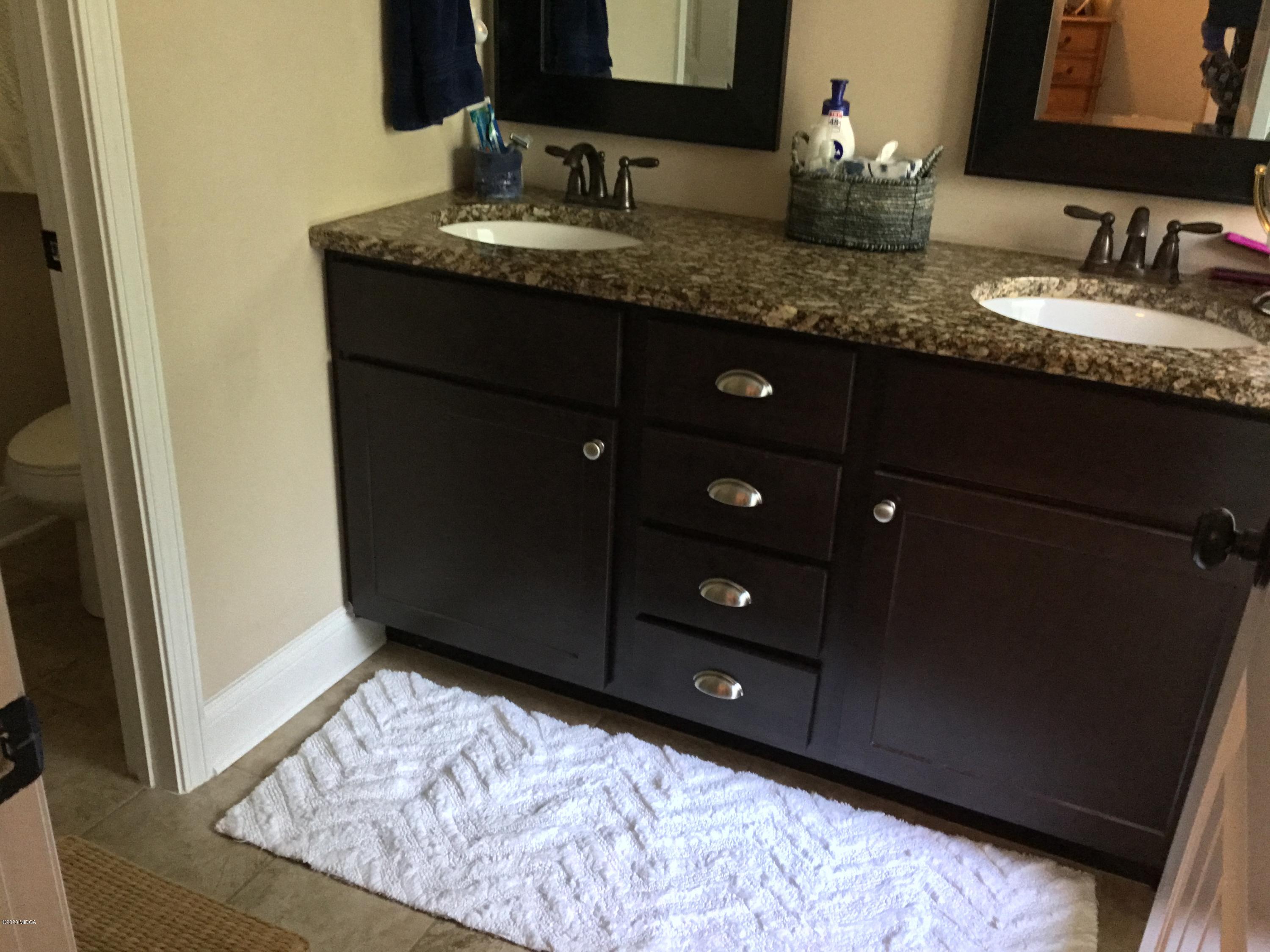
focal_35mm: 31
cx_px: 635
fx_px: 1137
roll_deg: -2.3
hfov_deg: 58.4
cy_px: 476
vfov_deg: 45.4
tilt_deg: -24.1
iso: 250
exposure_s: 1/15
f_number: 2.4
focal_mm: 3.3
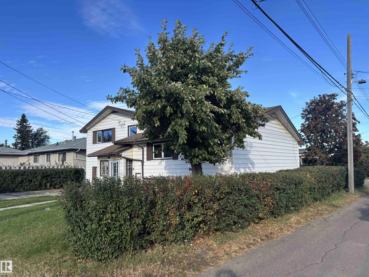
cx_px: 184
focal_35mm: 26
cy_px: 138
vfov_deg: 53.1
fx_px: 277
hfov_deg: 67.3
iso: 50
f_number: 1.6
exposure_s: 1/1522
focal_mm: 5.96
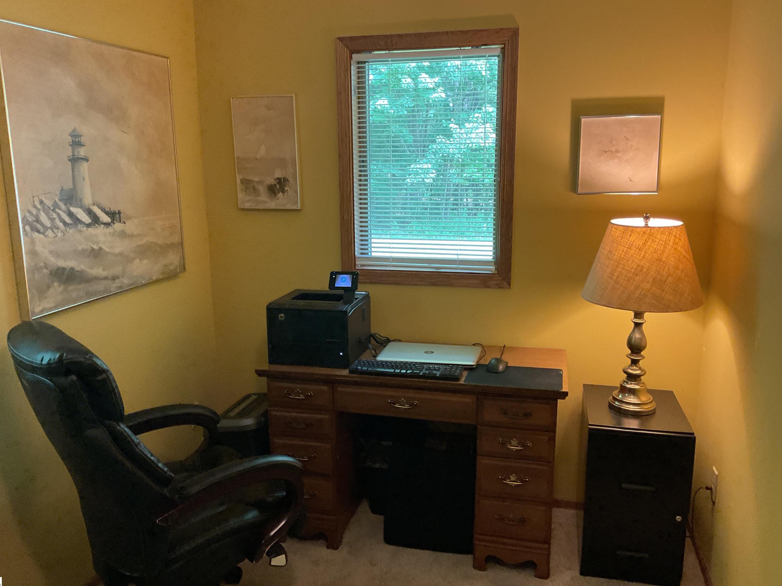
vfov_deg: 46.8
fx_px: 678
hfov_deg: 60.0
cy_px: 289
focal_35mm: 30
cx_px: 389
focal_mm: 3
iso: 200
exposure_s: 1/60
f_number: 1.8
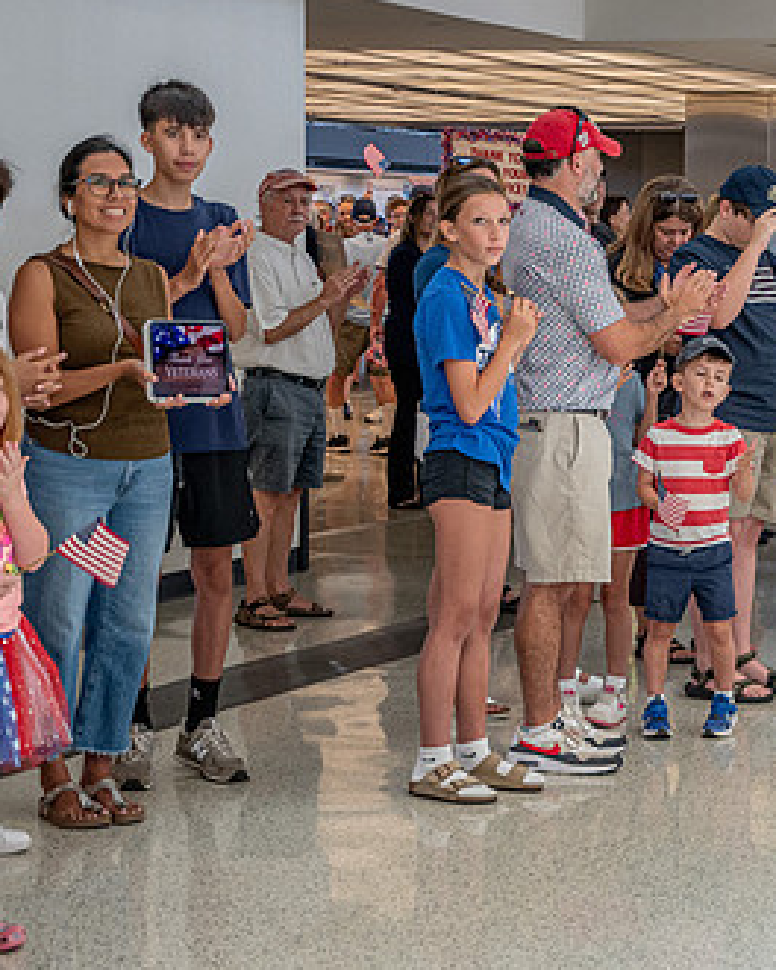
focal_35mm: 94
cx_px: 732
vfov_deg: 20.4
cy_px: 442
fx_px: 2699
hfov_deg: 16.1
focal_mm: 38
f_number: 3.3
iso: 800
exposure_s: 1/500
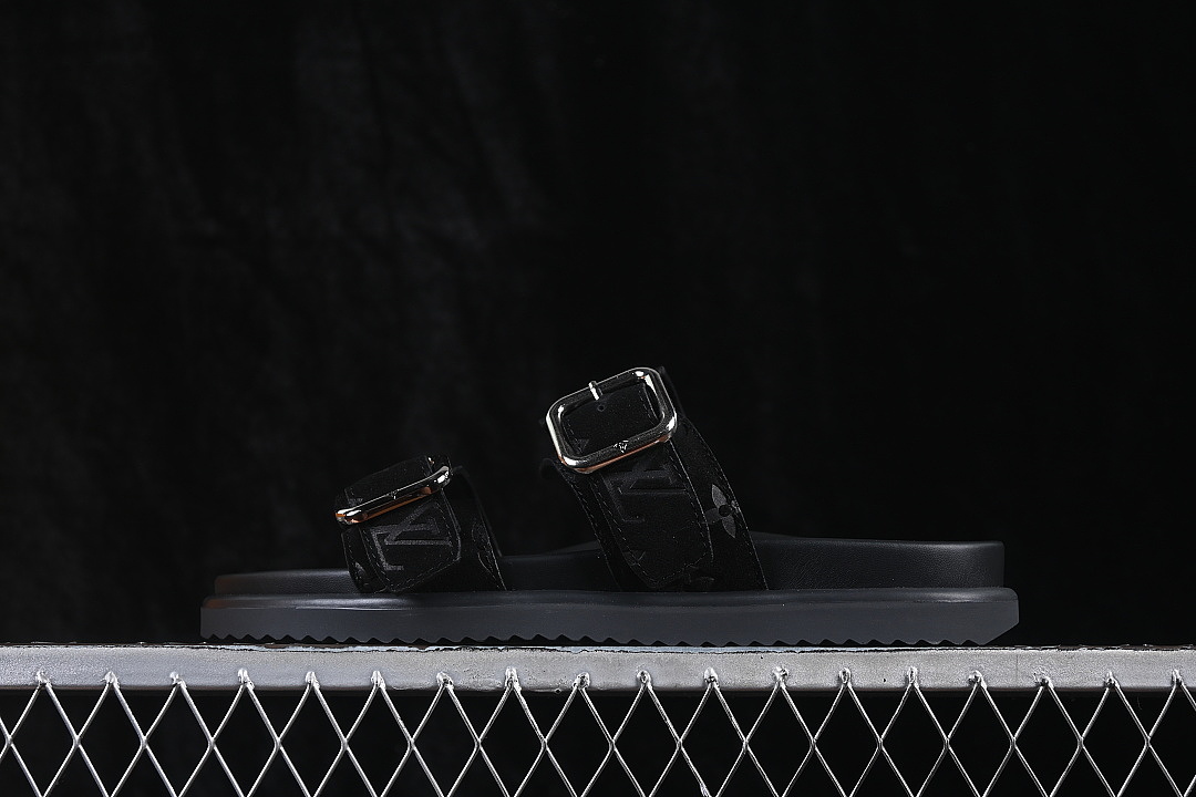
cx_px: 598
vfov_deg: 18.2
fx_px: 2491
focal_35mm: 75
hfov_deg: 27.0
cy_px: 398
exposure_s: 1/60
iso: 160
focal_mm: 50
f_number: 6.3
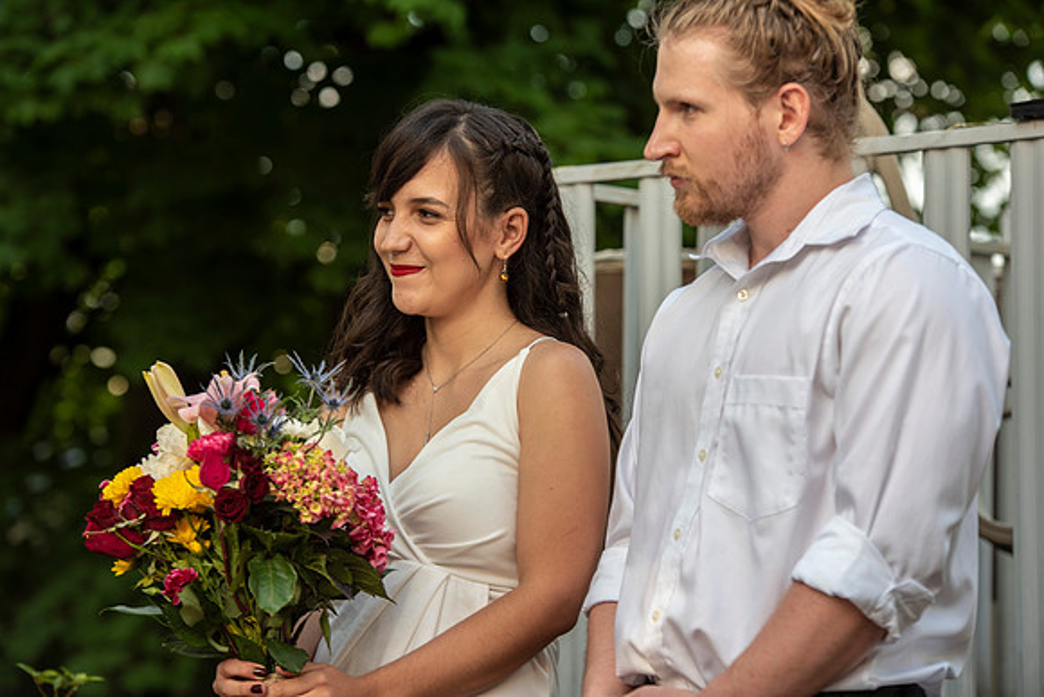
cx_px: 522
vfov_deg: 11.2
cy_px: 348
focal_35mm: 122
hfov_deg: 16.8
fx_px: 3539
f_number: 4
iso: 100
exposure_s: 1/200
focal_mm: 122
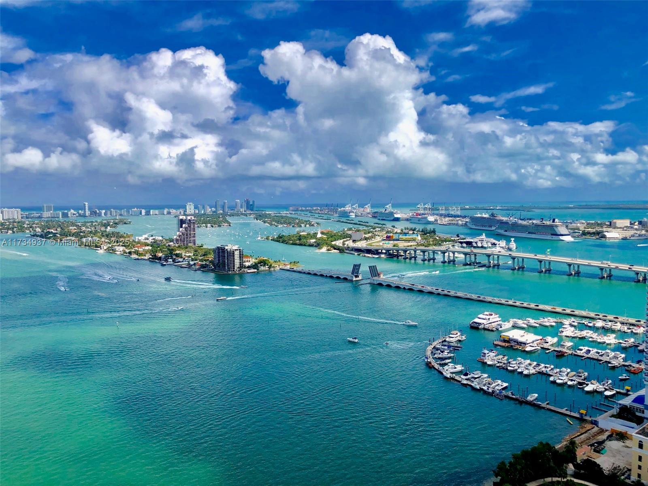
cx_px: 324
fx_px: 524
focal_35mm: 28
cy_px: 243
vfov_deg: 49.7
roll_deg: +0.3
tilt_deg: -4.2
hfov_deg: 63.4
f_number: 1.8
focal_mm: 4
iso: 20
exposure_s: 1/3690
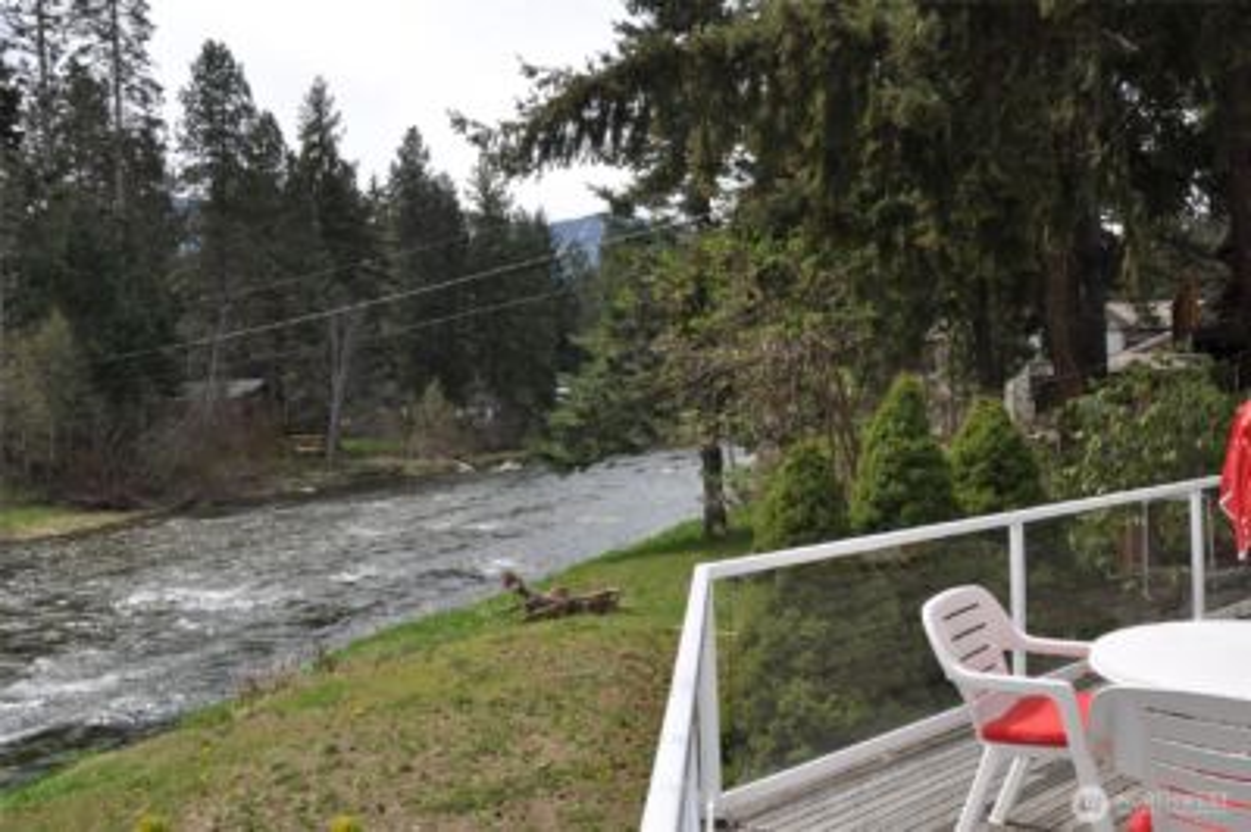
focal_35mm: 30
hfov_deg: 62.0
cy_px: 416
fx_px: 1042
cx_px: 626
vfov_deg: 43.5
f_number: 11
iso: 200
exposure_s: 1/200
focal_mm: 20
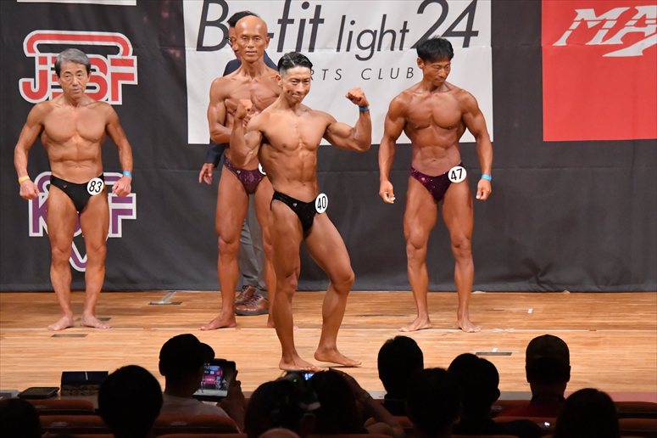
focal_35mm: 225
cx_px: 328
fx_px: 4104
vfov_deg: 6.1
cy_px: 219
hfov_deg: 9.2
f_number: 5.6
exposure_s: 1/400
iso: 10000
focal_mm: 150
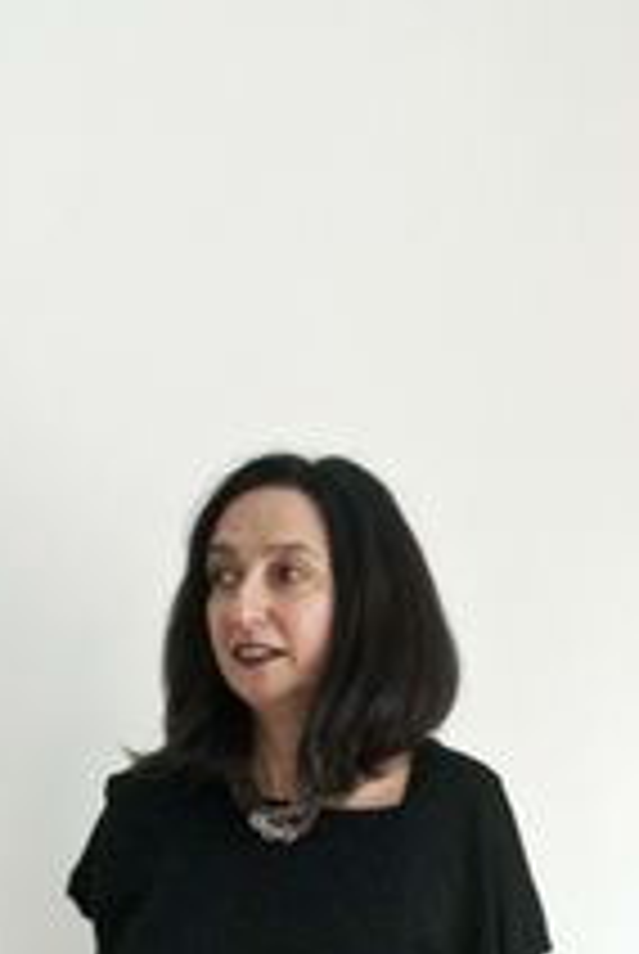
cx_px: 241
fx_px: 2309
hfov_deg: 15.7
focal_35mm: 87
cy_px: 1107
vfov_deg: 21.8
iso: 500
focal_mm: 24
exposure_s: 1/30
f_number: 6.3
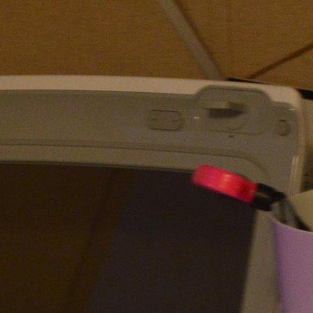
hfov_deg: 6.7
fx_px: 2567
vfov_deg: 7.0
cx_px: -375
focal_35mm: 251
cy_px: 303
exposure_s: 1/15
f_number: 5
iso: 800
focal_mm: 29
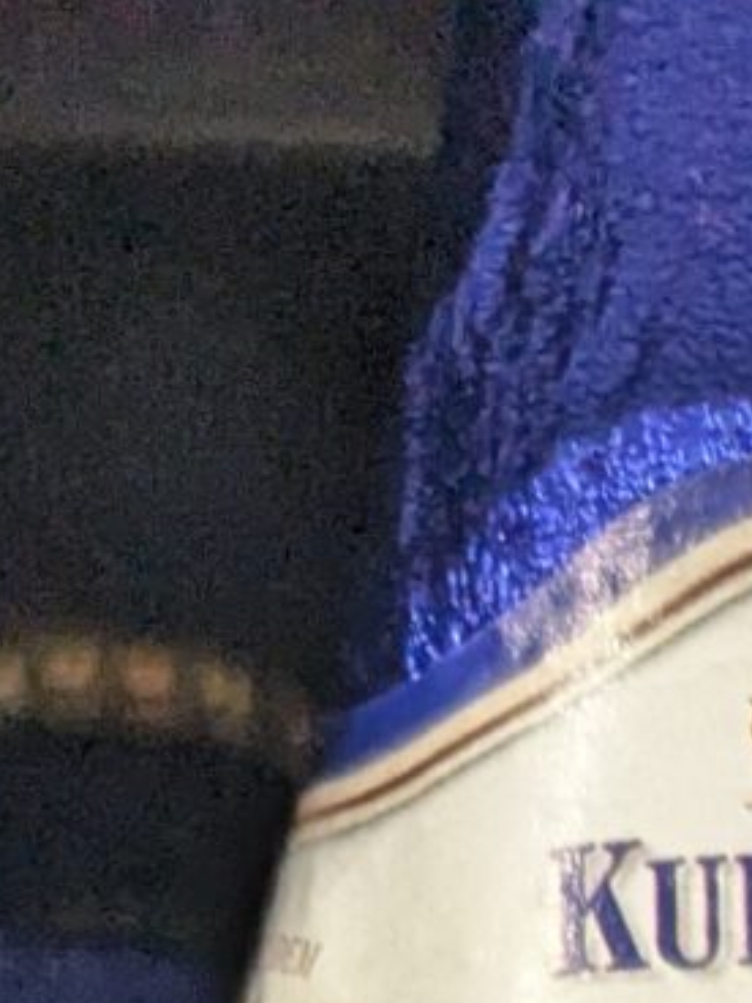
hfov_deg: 7.3
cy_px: 3481
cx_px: 1981
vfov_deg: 8.1
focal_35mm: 188
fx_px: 5445
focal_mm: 4.38
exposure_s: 1/99.9
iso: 110
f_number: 1.73
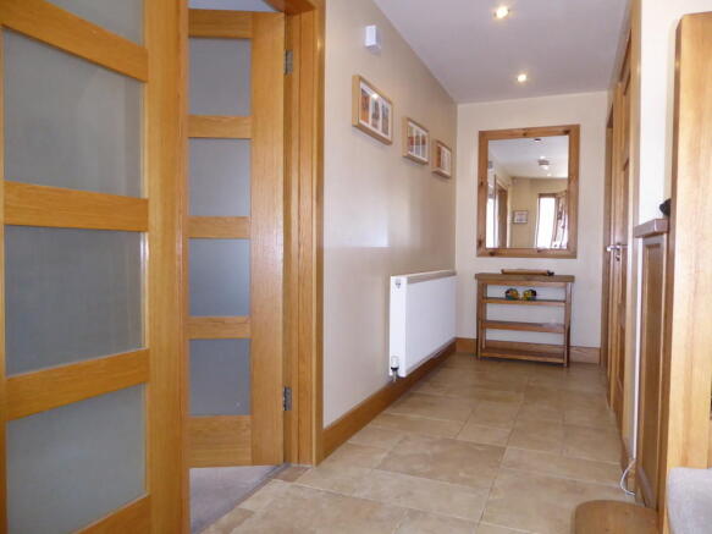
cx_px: 356
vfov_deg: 54.9
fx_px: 514
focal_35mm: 25
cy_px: 267
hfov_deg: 69.4
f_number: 3.3
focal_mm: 4.3
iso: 500
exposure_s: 1/60
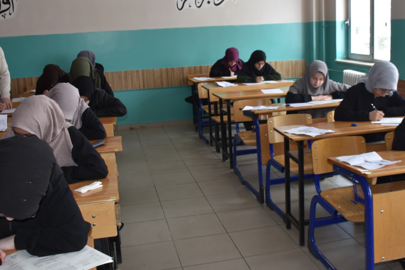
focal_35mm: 40
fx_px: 450
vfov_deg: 33.3
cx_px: 222
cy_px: 106
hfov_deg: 48.4
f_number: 5
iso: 400
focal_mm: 18
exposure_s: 1/250
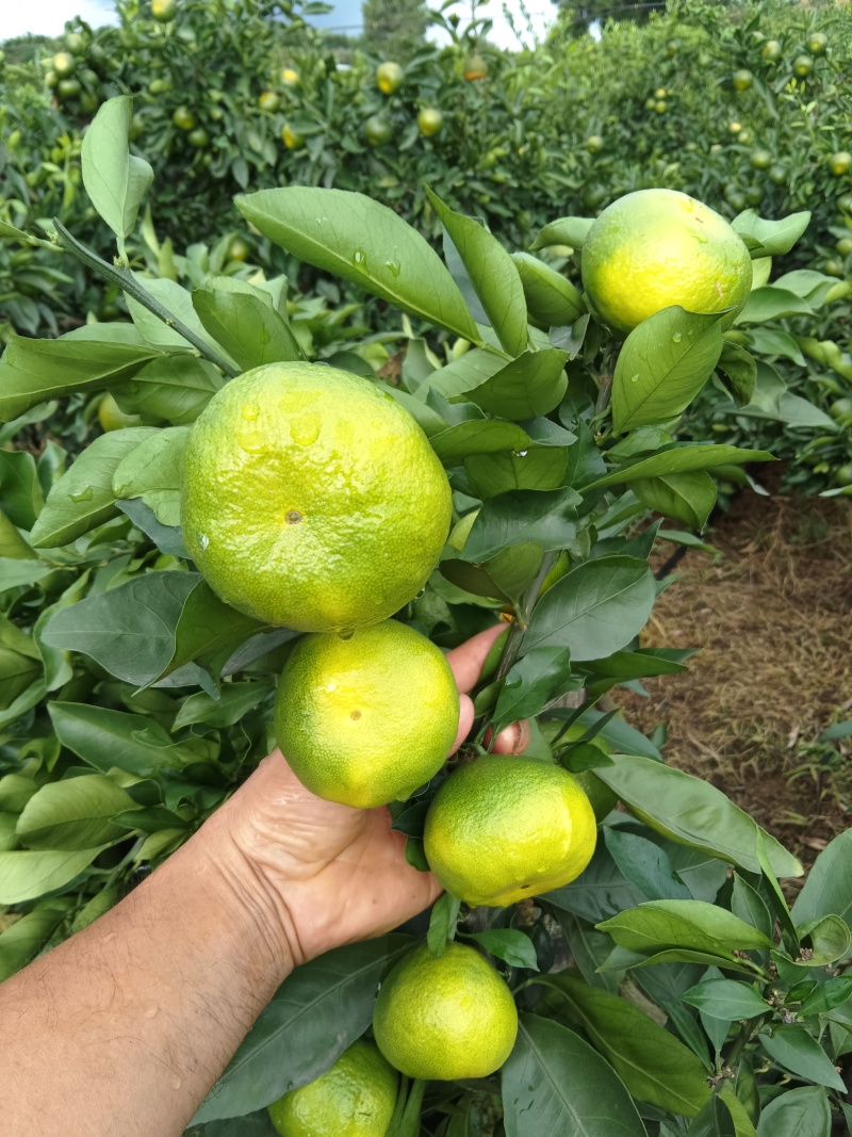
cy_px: 568
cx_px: 426
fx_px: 886
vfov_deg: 65.3
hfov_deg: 51.3
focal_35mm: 27
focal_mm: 3.66
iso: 100
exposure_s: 1/122
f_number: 2.2
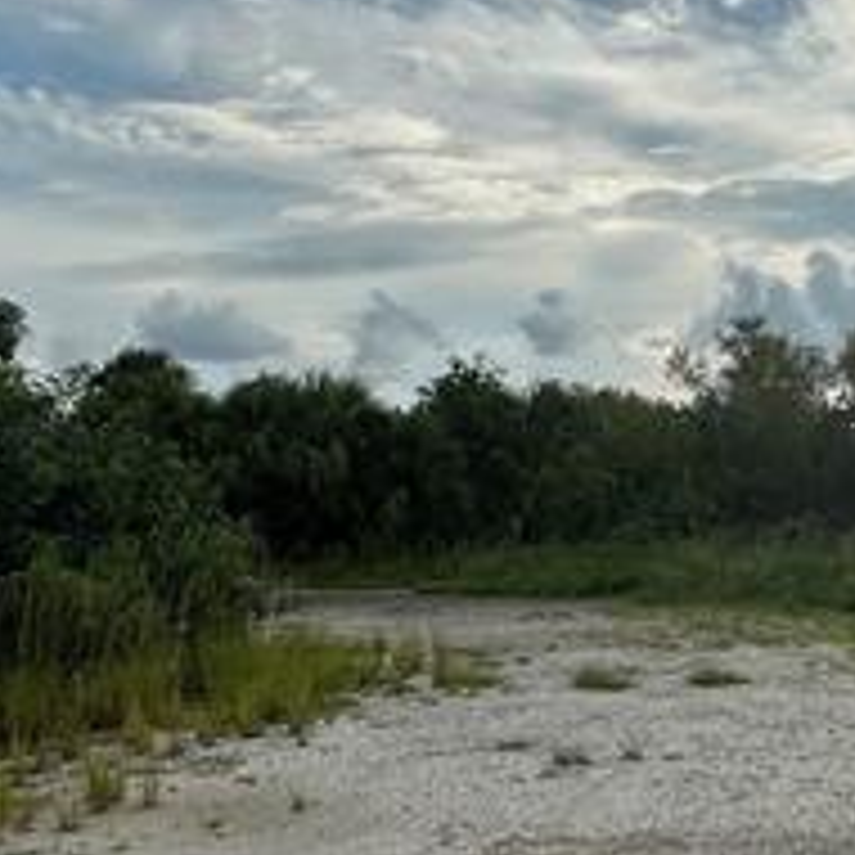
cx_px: 756
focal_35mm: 50
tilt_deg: -2.5
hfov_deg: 32.5
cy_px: 576
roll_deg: -1.0
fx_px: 1397
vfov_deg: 33.7
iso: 50
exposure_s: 1/4464
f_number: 2.2
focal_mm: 2.22
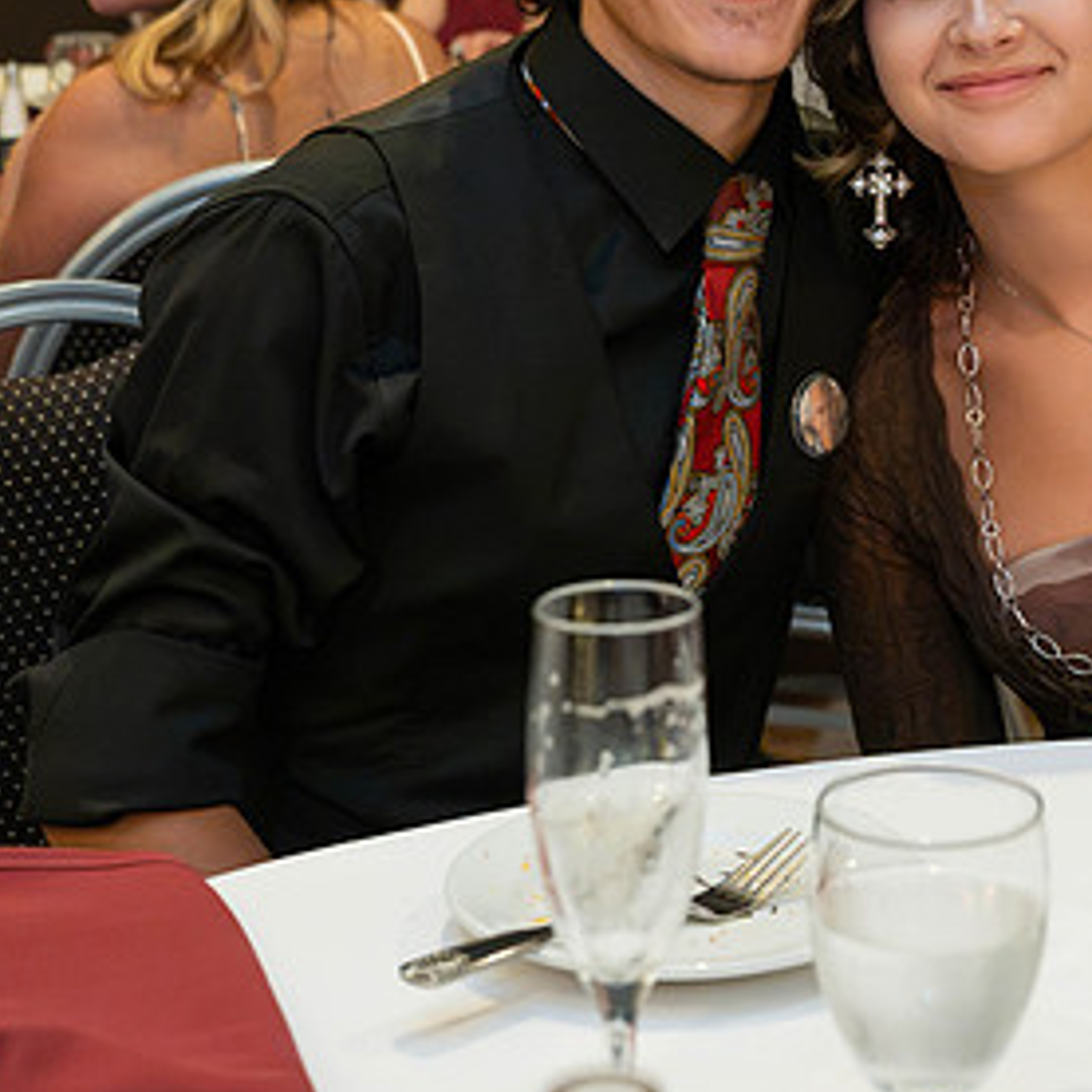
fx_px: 2927
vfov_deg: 20.6
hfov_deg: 20.9
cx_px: 866
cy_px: 44
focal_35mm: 82
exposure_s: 1/125
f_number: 3.5
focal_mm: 31.5
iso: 2500
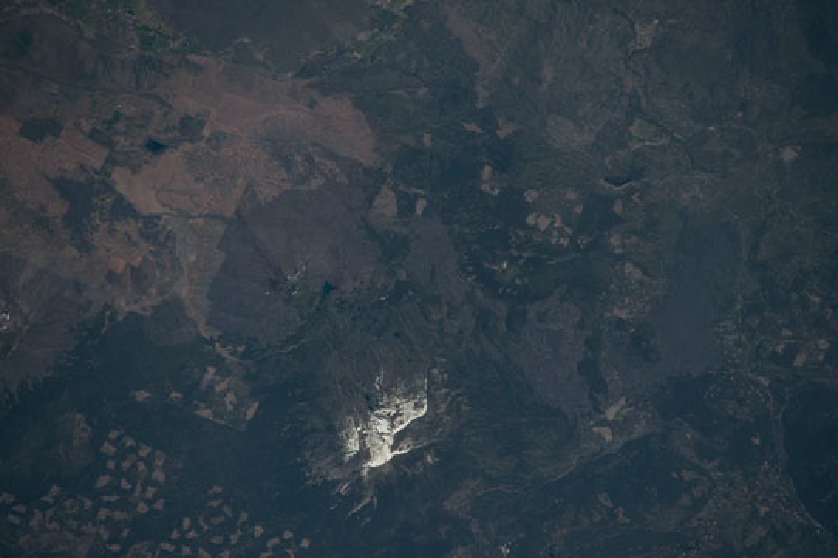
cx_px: 422
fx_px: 13729
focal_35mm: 590
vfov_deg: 2.3
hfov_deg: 3.5
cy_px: 267
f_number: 10
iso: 250
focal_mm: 500
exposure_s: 1/1250
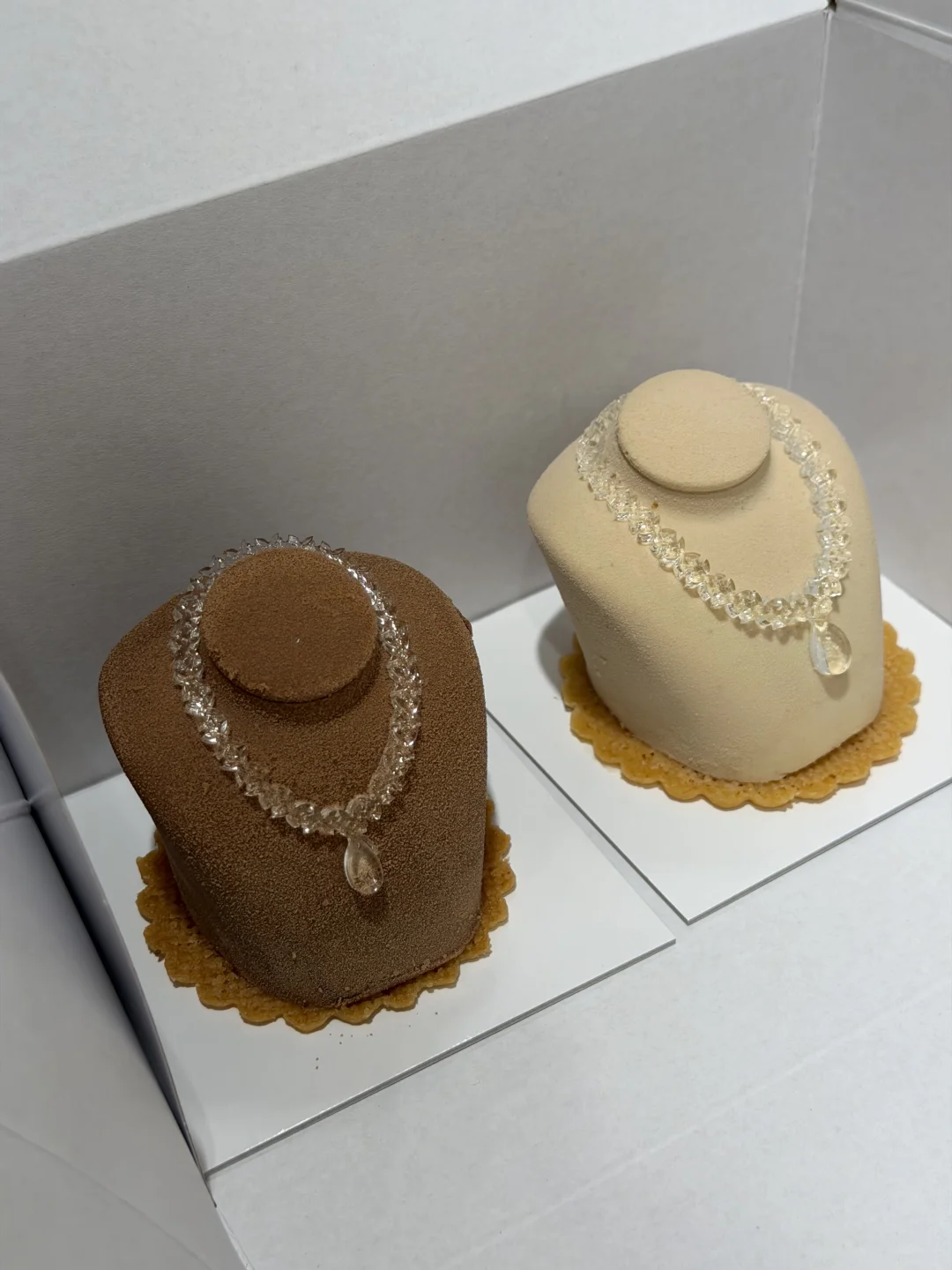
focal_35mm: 48
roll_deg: +1.9
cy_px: 635
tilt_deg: -42.6
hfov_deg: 30.3
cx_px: 476
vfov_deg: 39.7
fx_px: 1760
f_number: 1.78
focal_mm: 6.76
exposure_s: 1/311
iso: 64
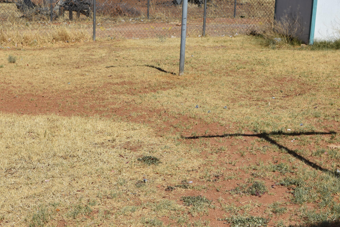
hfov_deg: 29.9
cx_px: 113
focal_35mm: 67
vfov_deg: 20.3
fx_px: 633
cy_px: 122
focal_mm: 30
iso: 100
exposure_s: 1/250
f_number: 13
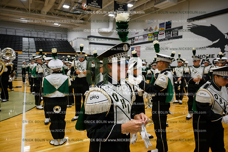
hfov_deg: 73.8
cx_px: 114
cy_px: 76
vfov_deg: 53.1
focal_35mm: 24
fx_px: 152
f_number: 4
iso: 1250
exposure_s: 1/250
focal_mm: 24
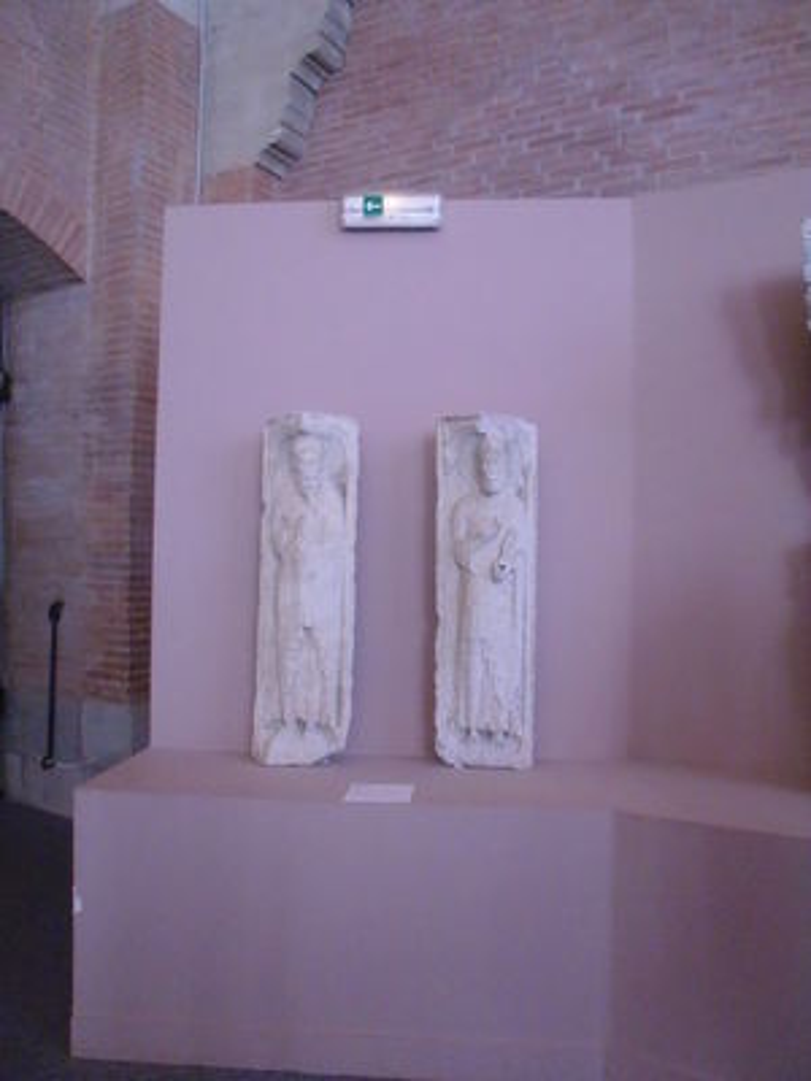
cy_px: 540
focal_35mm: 28
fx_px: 875
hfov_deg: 49.7
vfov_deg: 63.4
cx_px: 406
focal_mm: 4.65
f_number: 2.6
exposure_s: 1/40
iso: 400
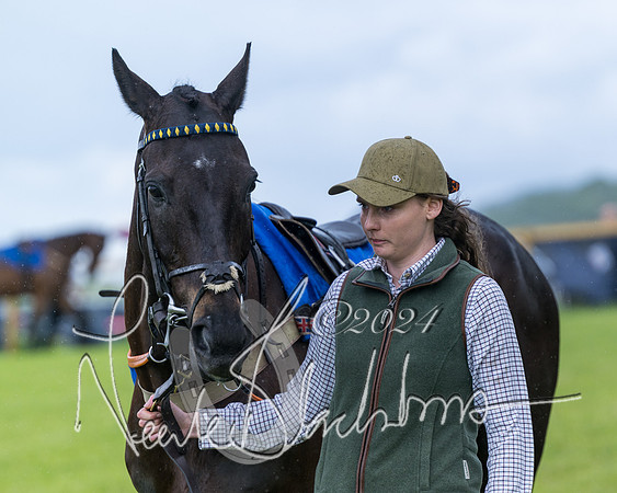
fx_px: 4440
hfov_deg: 7.9
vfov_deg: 6.4
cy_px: 258
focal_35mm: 243
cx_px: 421
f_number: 4
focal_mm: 190
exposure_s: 1/2000
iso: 400
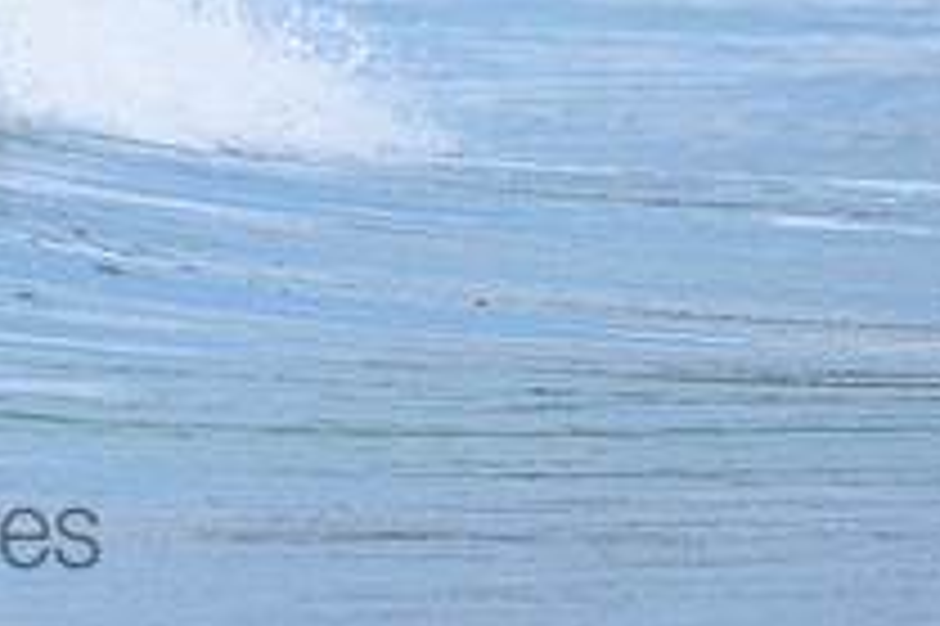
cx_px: -542
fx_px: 44379
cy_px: -319
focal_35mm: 1701
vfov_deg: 0.8
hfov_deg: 1.2
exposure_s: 1/2000
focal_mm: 500
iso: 2500
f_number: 5.6
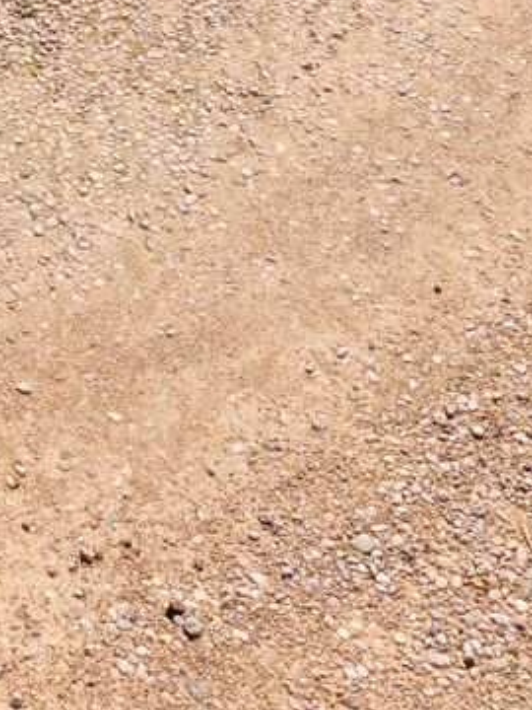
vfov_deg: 17.9
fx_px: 2049
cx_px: -191
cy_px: -295
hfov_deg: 14.1
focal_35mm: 100
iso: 50
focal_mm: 6.12
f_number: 1.9
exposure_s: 1/650
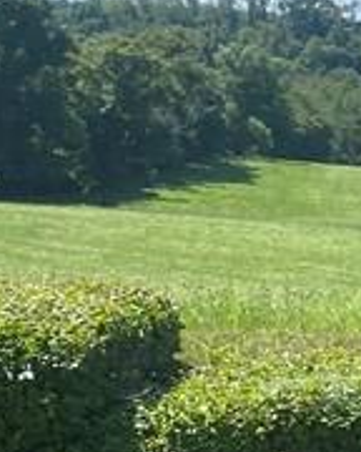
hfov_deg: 8.7
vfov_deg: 13.4
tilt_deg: -3.3
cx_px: 1108
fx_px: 1923
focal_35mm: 144
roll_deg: -0.7
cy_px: 168
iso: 32
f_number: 1.8
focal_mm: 4.25
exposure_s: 1/3125
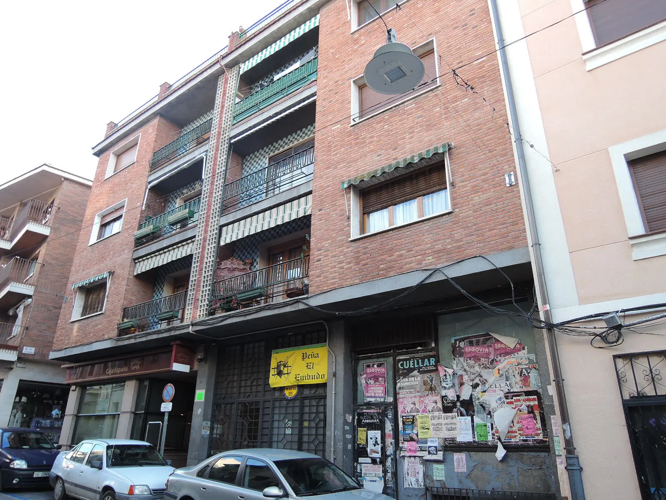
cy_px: 250
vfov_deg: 56.8
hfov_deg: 71.6
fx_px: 462
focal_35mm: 24
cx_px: 333
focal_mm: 5.1
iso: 80
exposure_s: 1/50
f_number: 2.8
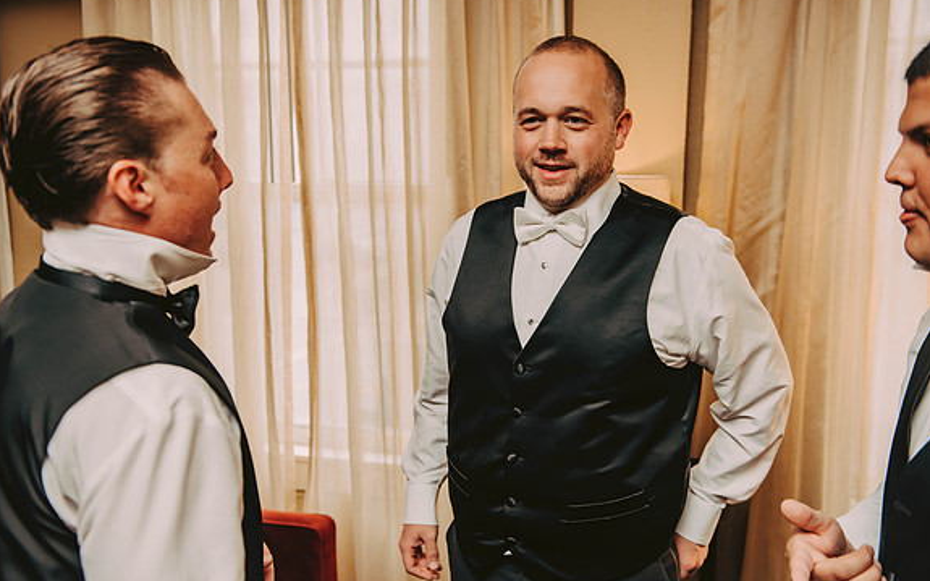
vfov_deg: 35.3
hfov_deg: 54.0
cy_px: 302
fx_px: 912
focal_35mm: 36
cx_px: 464
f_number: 3.2
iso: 800
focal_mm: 35
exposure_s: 1/250
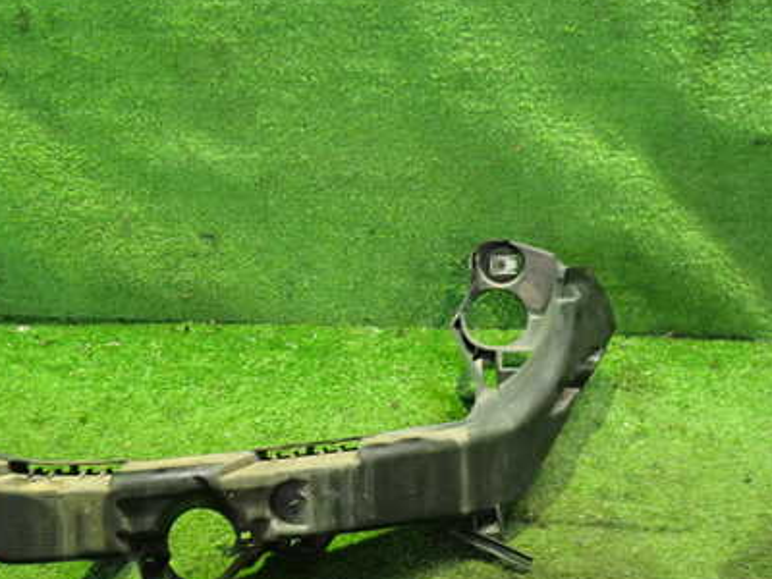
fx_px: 1004
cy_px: 378
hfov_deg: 41.4
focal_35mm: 45
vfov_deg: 32.0
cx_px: 247
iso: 800
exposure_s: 1/25
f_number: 2.3
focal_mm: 5.4
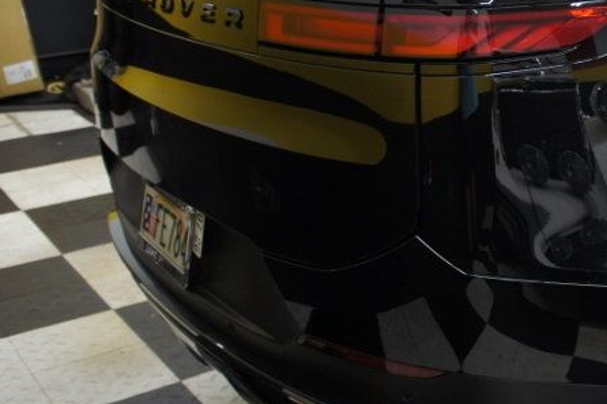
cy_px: 101
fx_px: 1045
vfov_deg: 21.7
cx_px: 672
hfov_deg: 29.2
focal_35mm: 62
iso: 400
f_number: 3.5
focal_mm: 18
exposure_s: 1/30
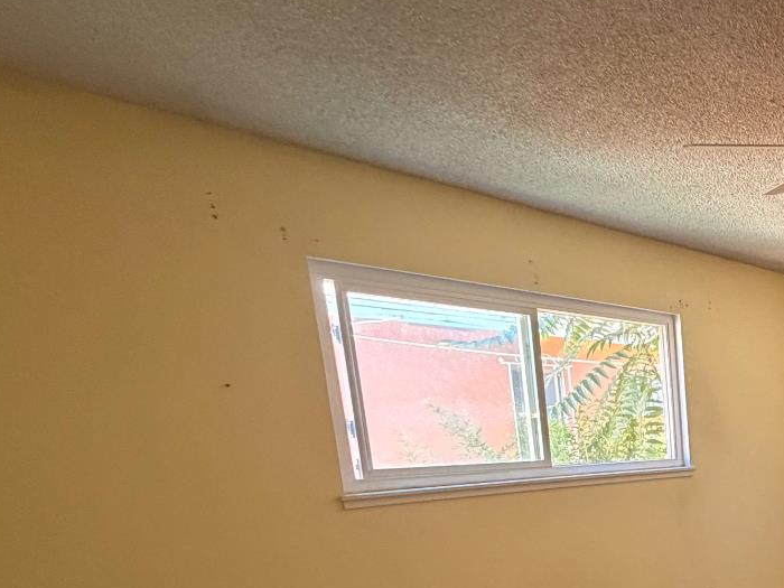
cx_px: 825
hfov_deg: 47.1
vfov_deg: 41.8
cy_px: 562
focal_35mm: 30
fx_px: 679
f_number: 2.2
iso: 500
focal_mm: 2.22
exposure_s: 1/60
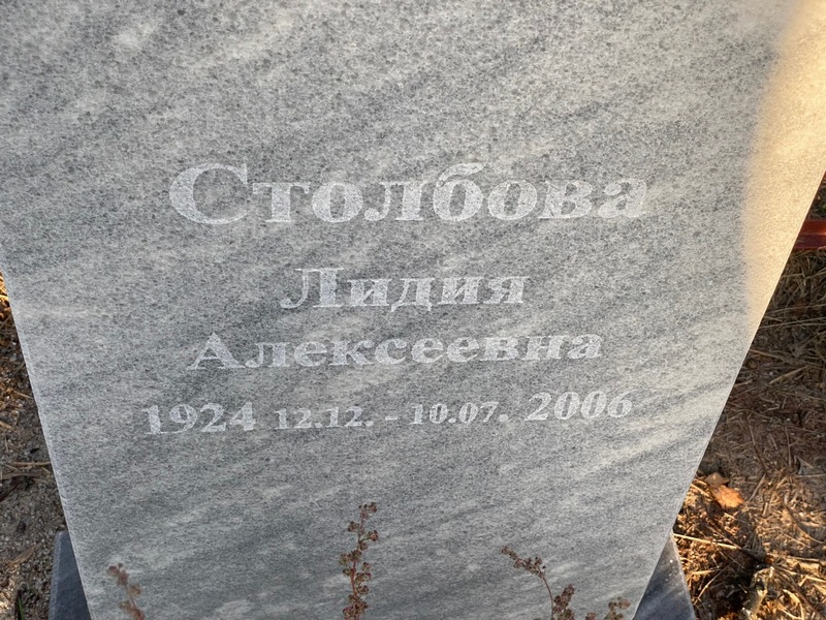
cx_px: 413
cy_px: 310
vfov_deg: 28.0
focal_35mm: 52
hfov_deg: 36.8
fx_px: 1241
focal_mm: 6
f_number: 2
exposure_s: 1/296
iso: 20
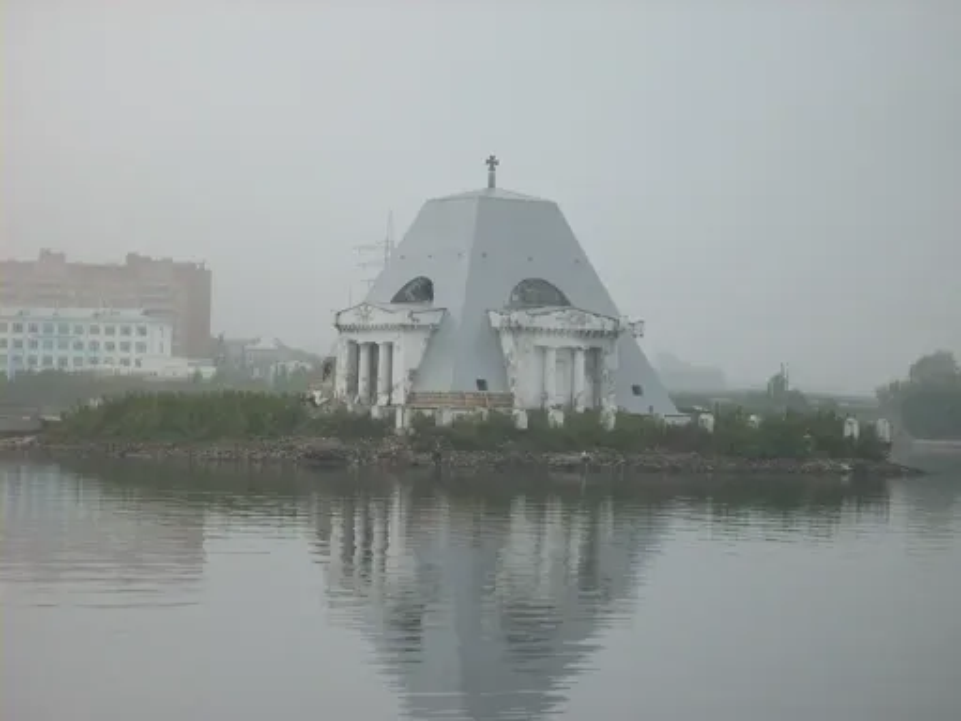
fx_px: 3137
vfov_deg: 13.1
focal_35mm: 113
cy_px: 360
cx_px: 480
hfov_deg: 17.4
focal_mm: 18.6
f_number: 5.2
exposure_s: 1/201
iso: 64
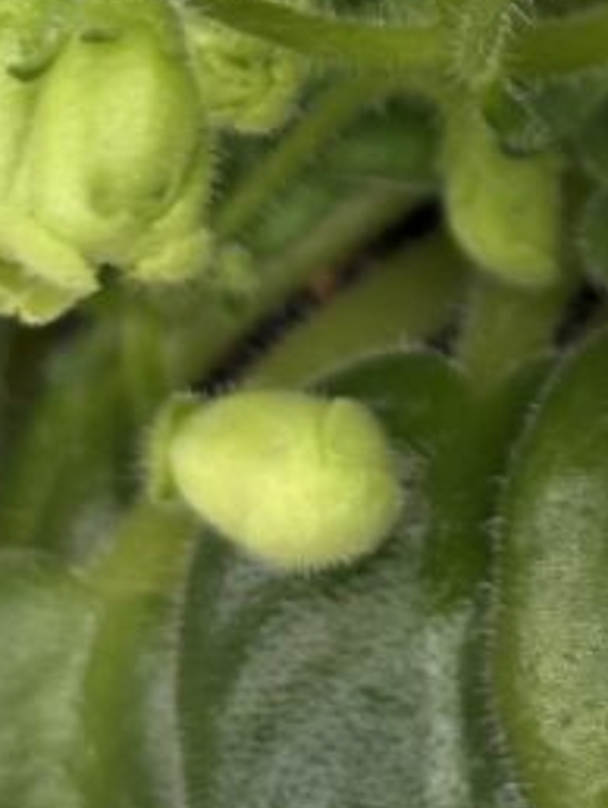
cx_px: 787
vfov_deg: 9.4
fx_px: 4816
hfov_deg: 7.2
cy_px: -247
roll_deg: +1.7
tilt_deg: -40.2
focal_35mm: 206
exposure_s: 1/60
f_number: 1.6
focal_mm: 5.96
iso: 125
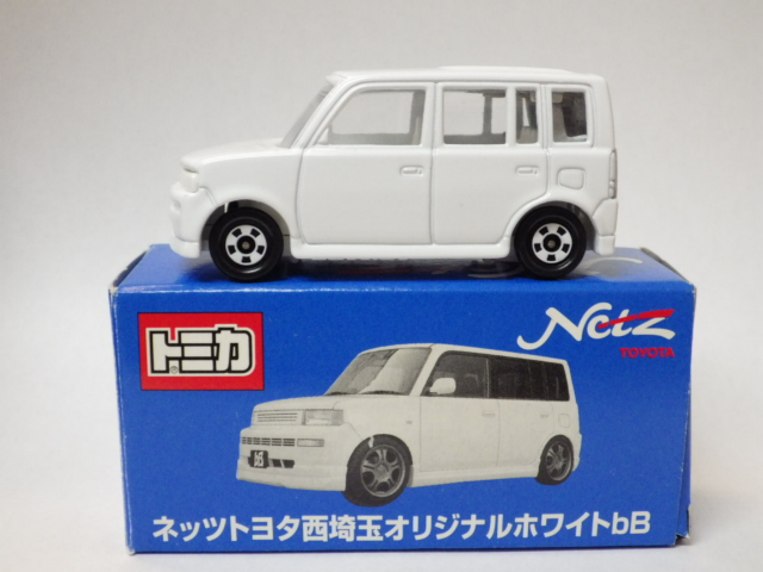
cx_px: 382
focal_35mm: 50
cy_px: 286
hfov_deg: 38.2
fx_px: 1102
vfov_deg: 29.1
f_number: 3.8
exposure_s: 1/60
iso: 640
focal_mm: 9
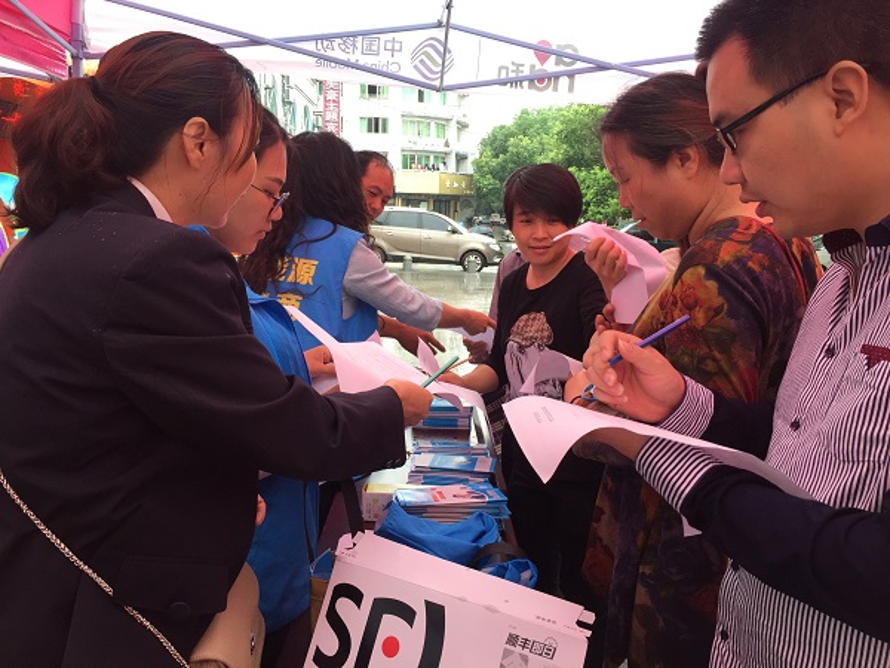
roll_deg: -3.2
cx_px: 445
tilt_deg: -7.2
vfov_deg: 48.2
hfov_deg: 61.7
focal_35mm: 29
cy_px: 334
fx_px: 746
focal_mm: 4.15
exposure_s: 1/120
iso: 50
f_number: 2.2
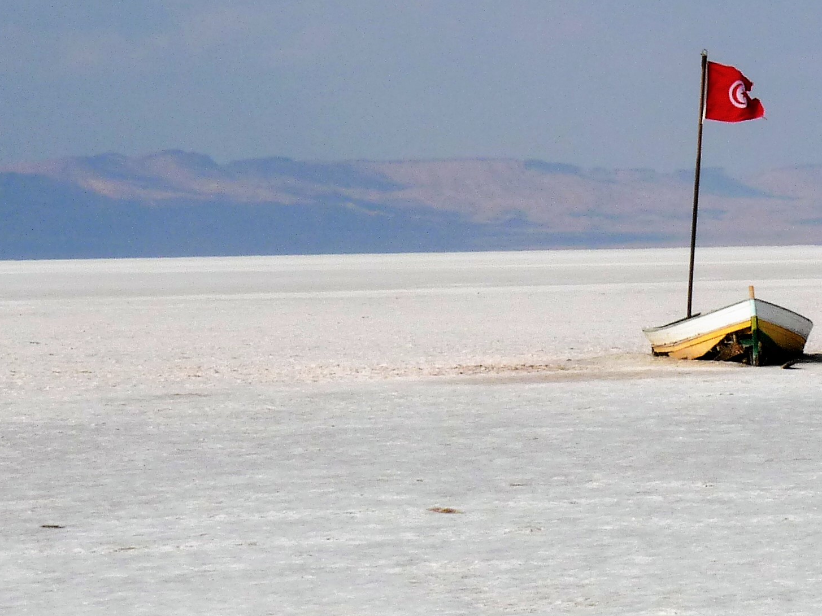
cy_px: 465
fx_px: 3989
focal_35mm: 168
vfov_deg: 8.8
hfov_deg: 11.6
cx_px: 953
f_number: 8
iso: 100
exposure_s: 1/640
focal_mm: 11.9
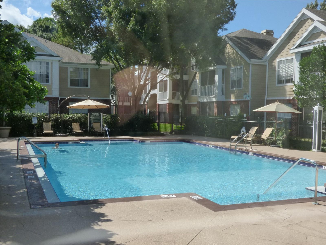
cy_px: 122
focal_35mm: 39
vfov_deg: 36.8
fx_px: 367
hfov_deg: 47.9
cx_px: 163
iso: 200
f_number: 5.6
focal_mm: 7.07
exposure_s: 1/640
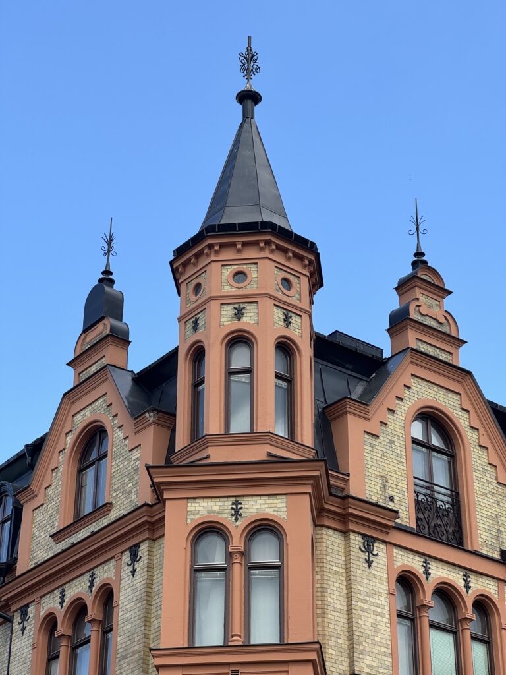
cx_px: 253
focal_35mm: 77
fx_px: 1501
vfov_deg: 25.3
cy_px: 338
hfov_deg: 19.1
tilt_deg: +30.2
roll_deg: -0.5
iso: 25
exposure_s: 1/342
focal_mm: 9
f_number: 2.8
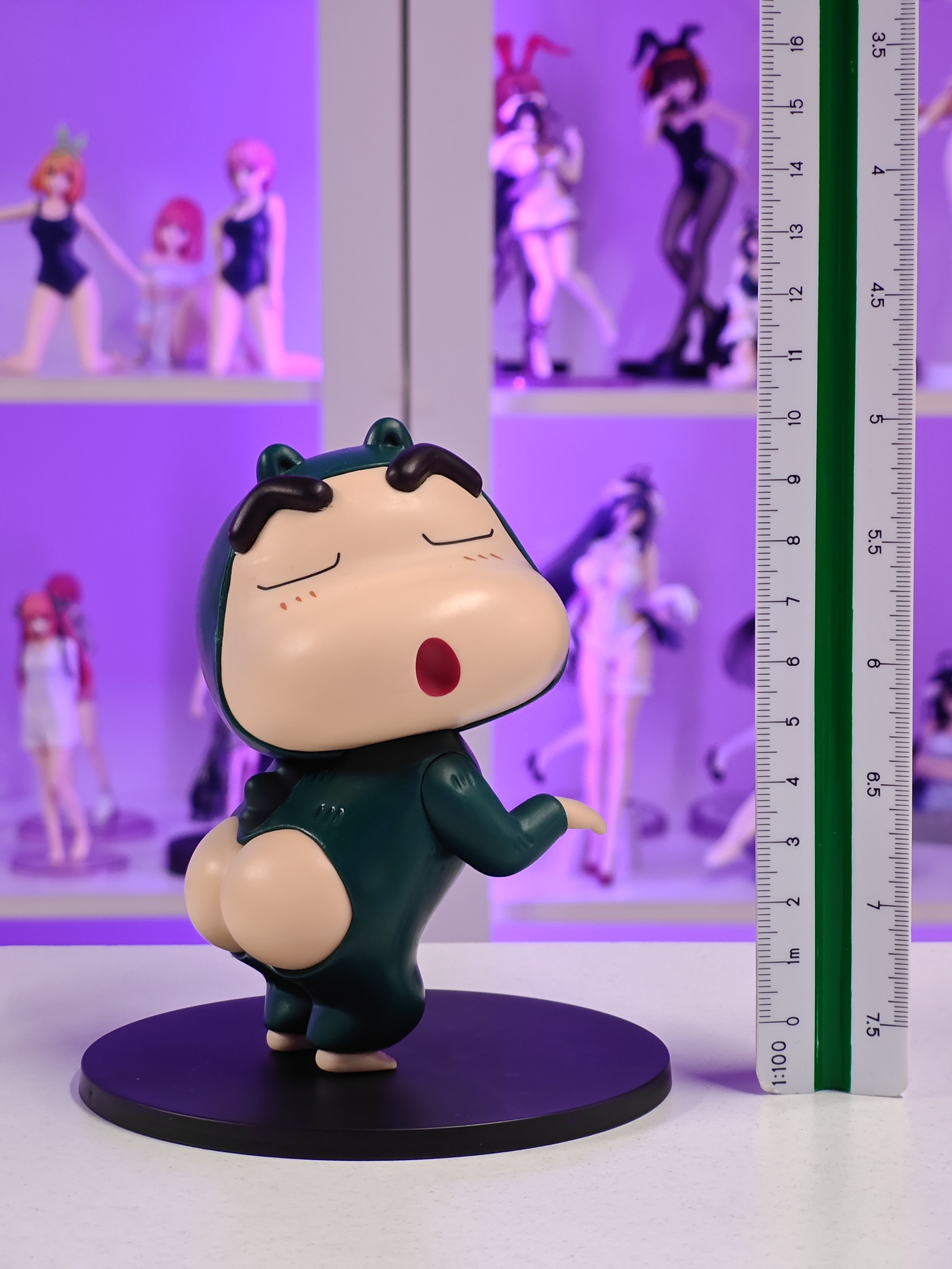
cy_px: 634
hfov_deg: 18.4
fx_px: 2934
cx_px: 476
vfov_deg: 24.4
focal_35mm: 80
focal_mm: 7.48
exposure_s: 1/25
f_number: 2.4
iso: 800
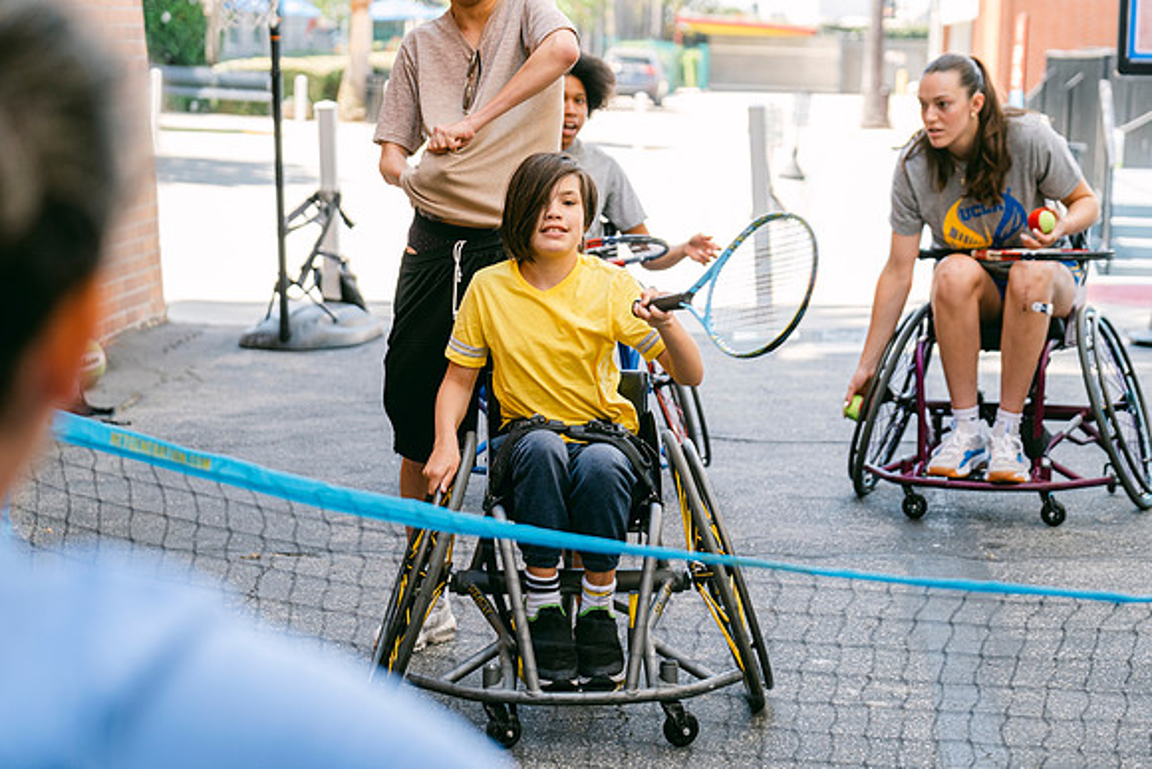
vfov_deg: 16.3
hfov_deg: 24.2
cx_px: 576
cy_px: 384
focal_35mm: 84
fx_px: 2689
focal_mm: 56.3
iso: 160
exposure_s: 1/210
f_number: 2.8
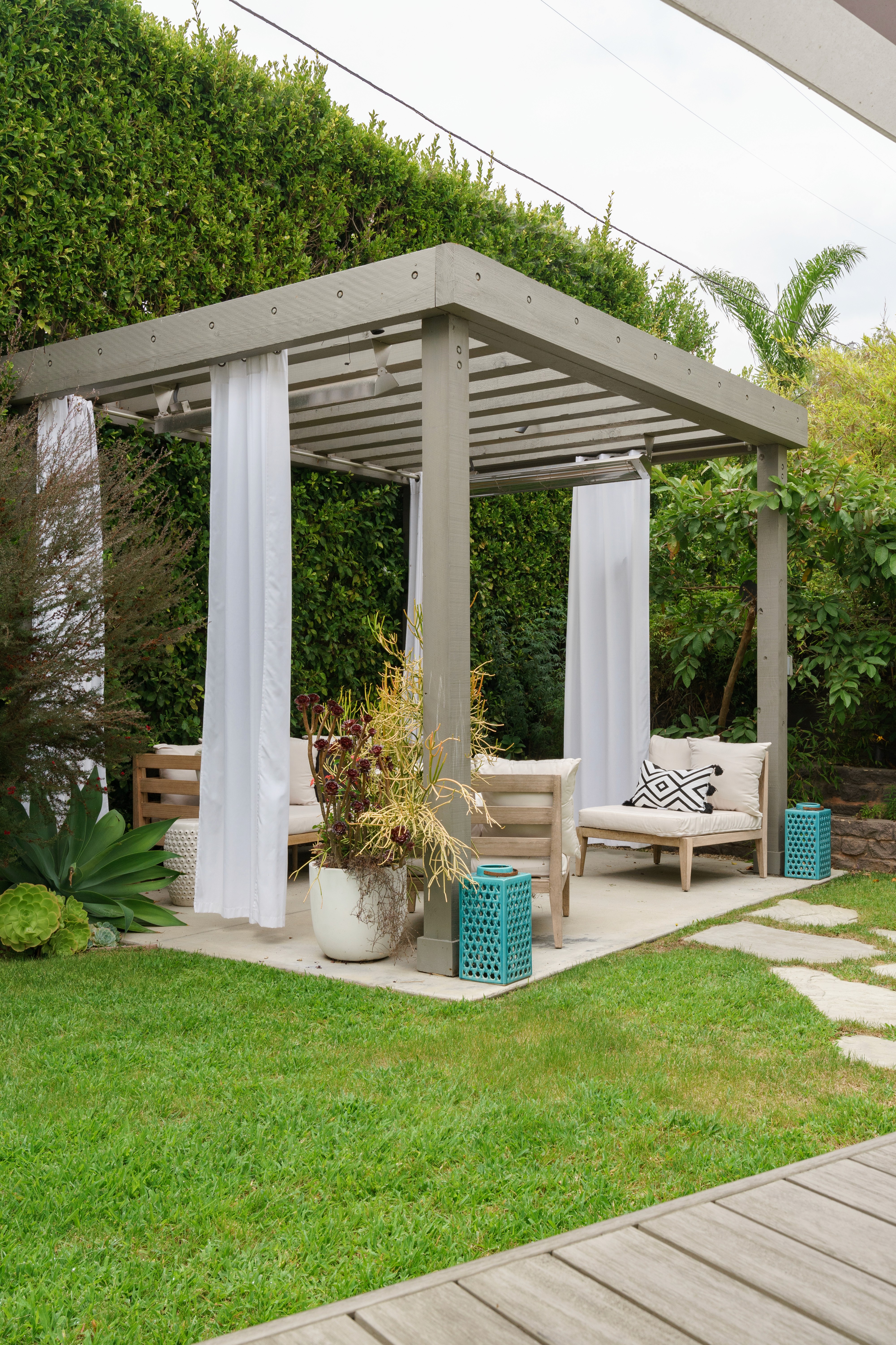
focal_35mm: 34
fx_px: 1269
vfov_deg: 55.8
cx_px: 448
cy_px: 672
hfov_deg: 38.9
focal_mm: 34
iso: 500
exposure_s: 1/160
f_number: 13
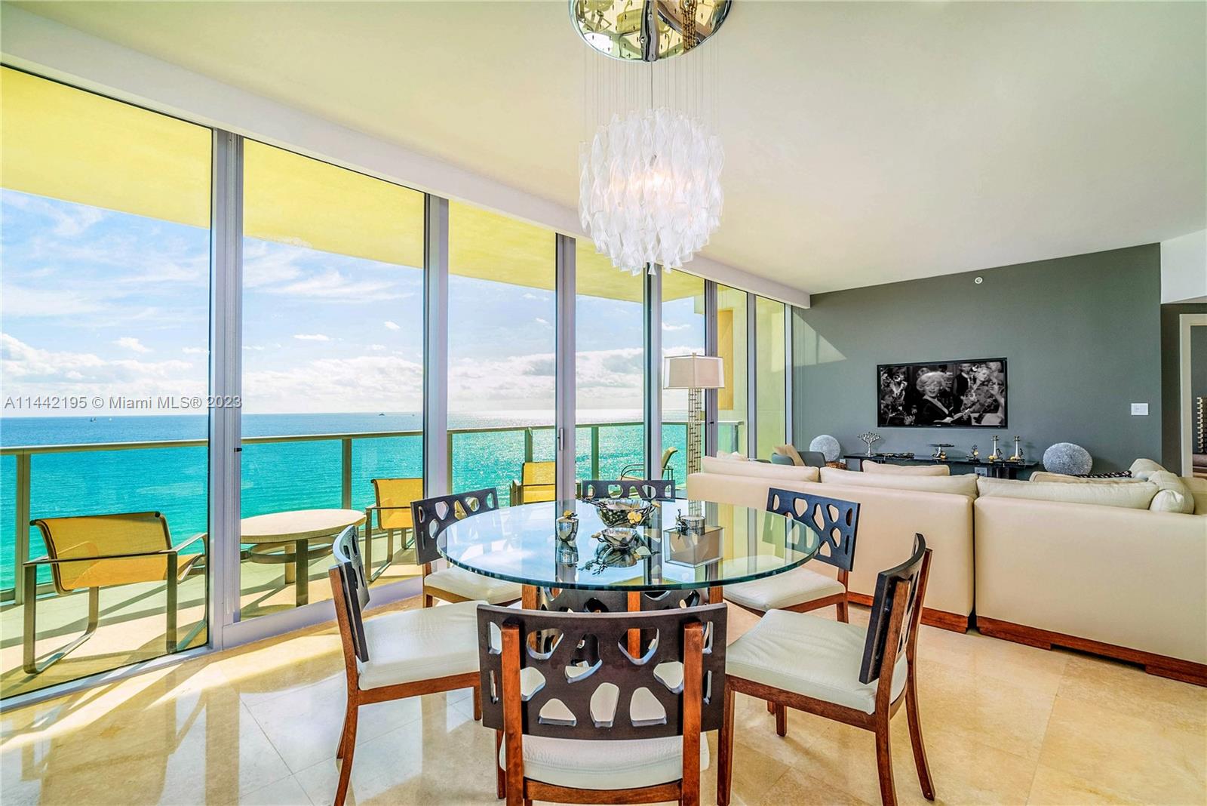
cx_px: 604
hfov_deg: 96.7
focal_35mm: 16
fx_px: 537
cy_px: 403
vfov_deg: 73.8
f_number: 8
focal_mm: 16
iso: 320
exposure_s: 1/200
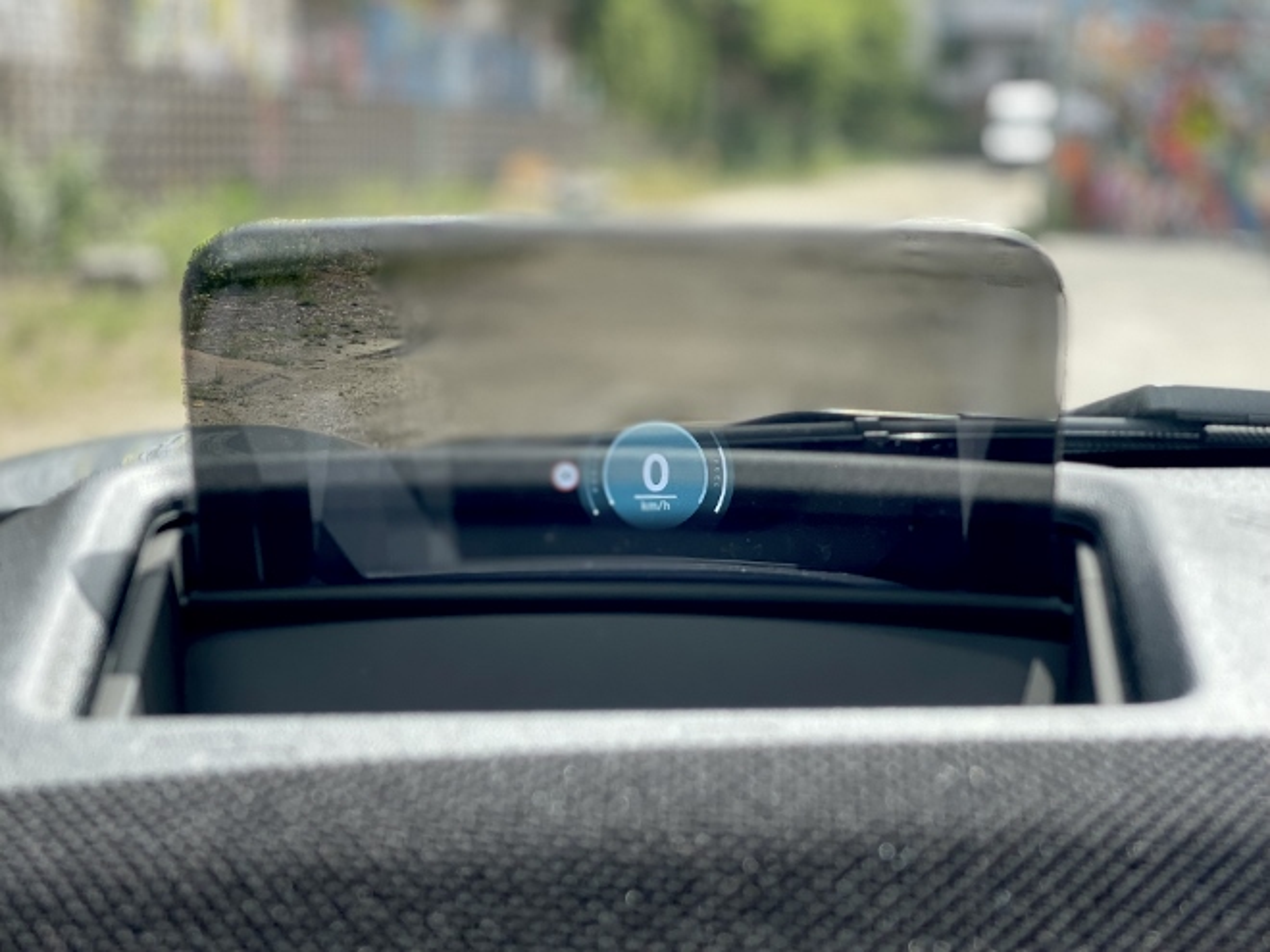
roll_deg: -0.4
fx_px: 1908
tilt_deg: -9.2
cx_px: 635
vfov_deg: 28.0
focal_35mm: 52
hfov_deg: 36.8
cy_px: 476
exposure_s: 1/187
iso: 25
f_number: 2
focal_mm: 6
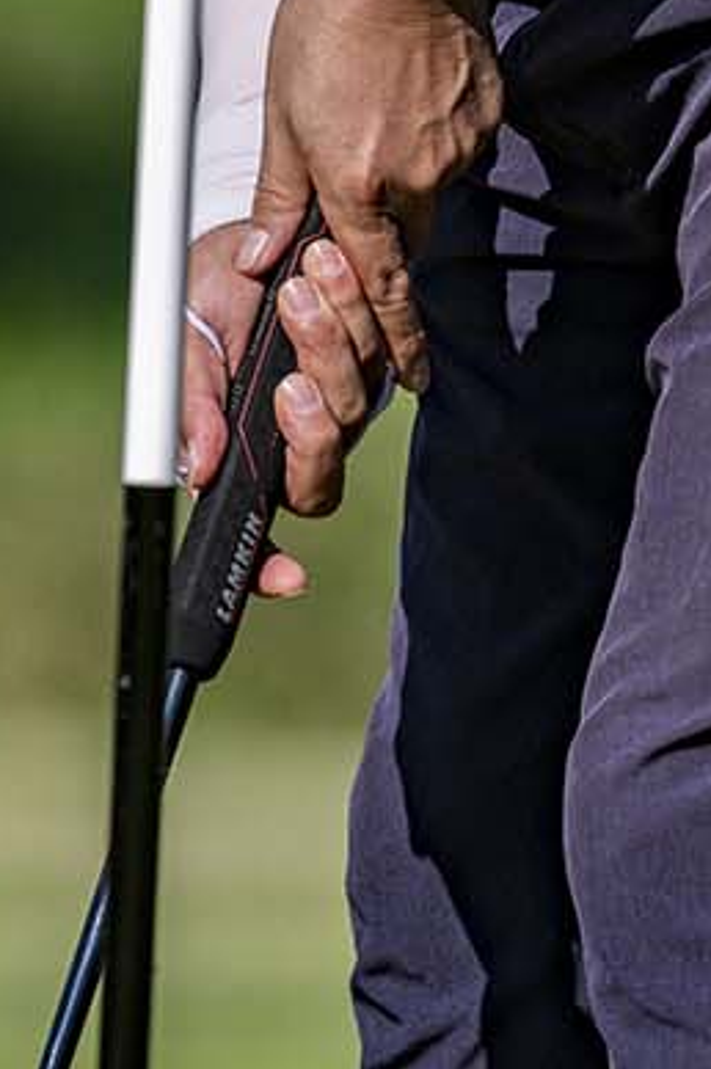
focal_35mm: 2414
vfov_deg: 0.9
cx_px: 320
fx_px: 71637
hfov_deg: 0.6
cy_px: 366
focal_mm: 650
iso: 220
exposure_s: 1/1600
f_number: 8
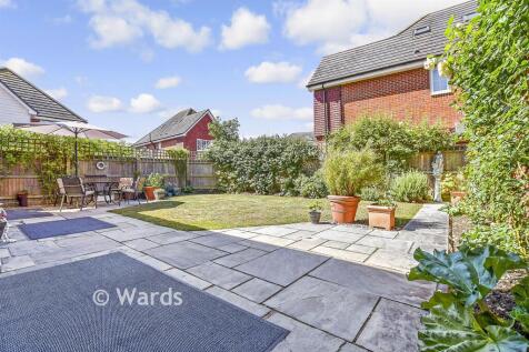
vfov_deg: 51.3
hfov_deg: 71.5
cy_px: 176
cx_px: 264
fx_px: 367
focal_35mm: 25
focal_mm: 17
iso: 160
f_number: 8
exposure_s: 1/160
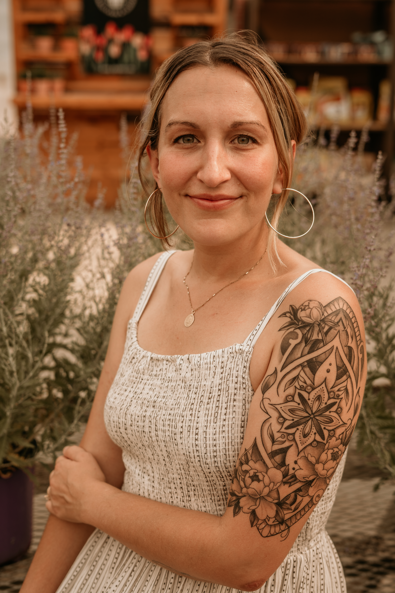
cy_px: 296
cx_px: 198
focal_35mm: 50
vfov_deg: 39.6
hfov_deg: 27.0
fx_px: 823
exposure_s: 1/400
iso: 160
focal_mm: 50
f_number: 3.5
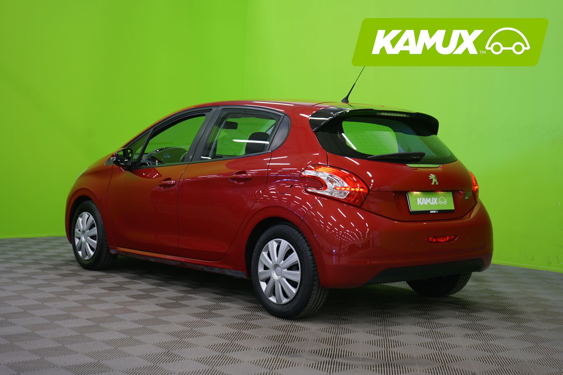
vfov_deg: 27.0
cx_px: 282
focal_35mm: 50
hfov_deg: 39.6
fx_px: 782
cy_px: 188
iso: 400
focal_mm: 50
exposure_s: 1/8
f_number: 5
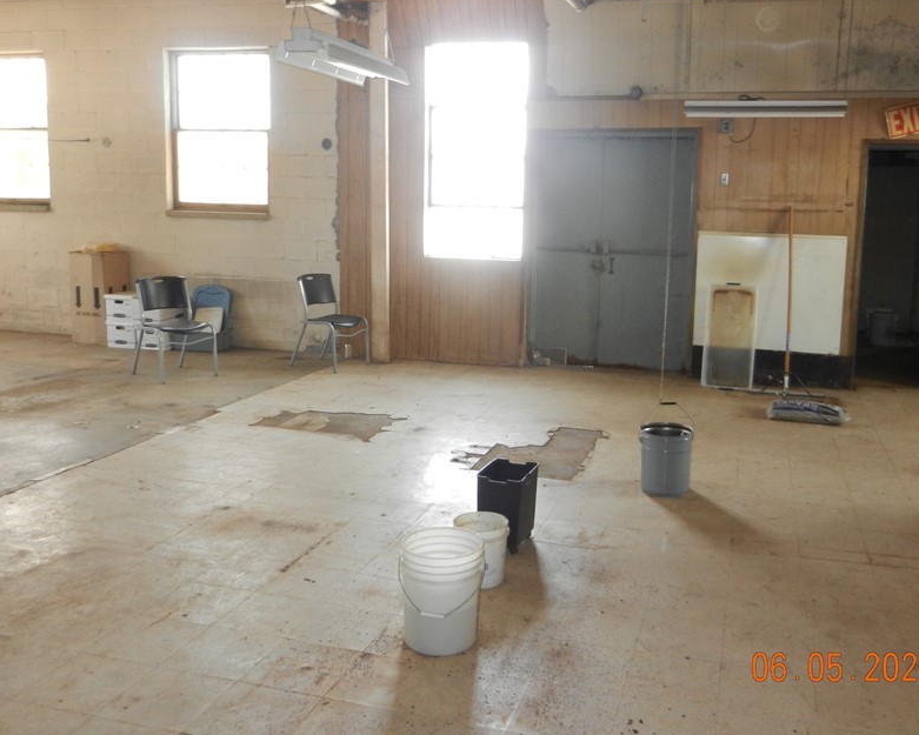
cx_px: 519
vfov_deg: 45.6
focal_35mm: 32
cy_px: 309
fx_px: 870
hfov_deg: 55.5
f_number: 3.5
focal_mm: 4.5
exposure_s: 1/30
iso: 220
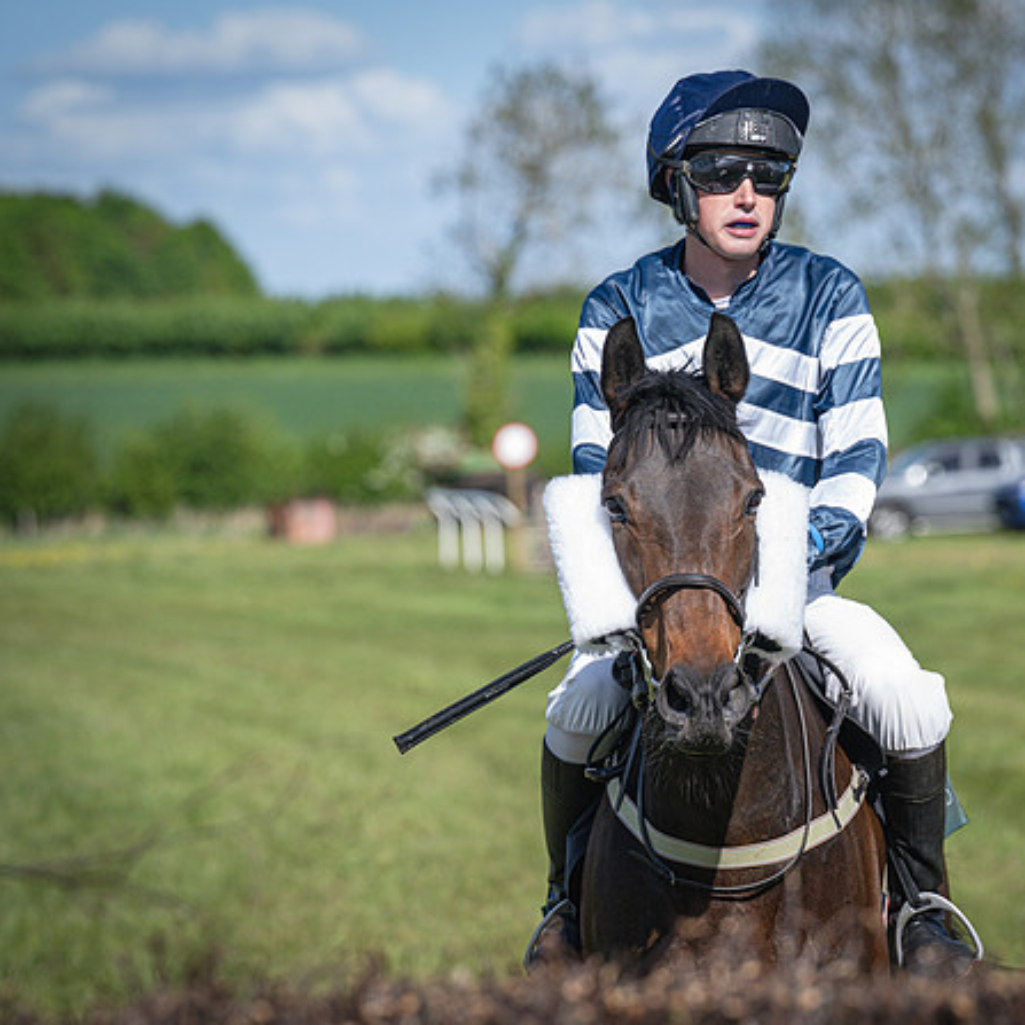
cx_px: 686
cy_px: 531
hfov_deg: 8.5
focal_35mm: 206
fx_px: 6901
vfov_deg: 8.5
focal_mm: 130
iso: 400
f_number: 4
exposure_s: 1/2500
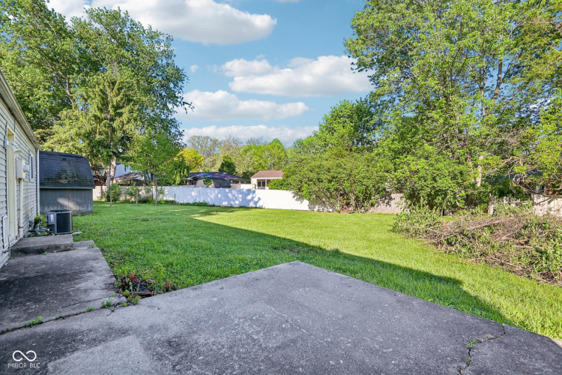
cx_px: 281
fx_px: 250
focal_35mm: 16
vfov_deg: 73.7
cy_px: 188
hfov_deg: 96.7
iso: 100
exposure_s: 1/100
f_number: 8
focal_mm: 16
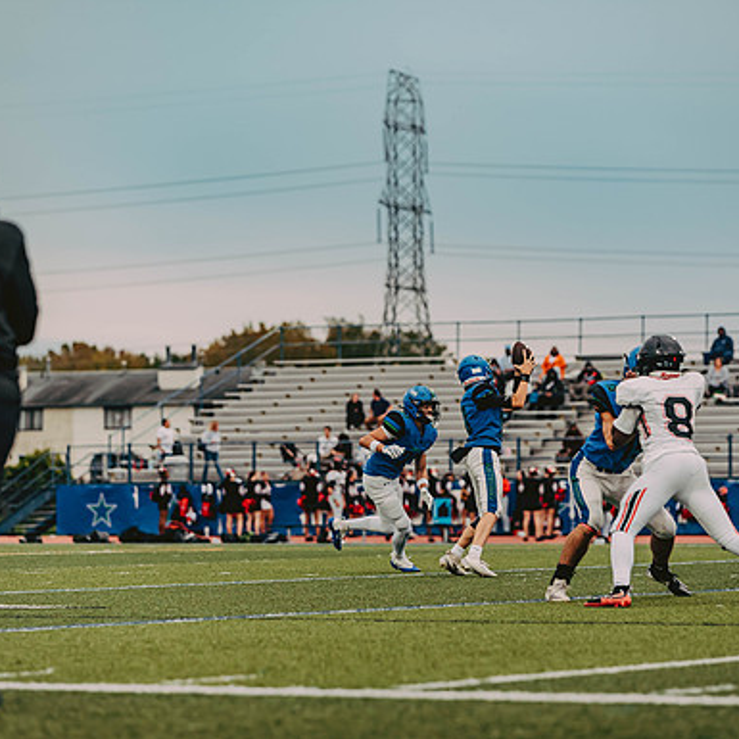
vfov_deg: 10.1
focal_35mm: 173
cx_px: 392
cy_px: 370
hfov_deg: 10.1
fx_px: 4178
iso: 800
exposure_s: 1/640
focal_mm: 135
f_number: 3.2
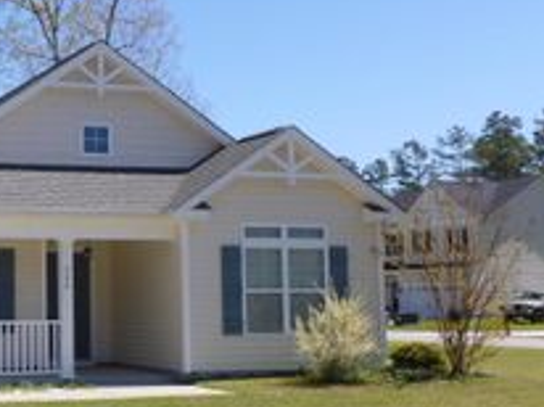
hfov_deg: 25.7
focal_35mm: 68
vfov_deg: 21.6
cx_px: -100
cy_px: 202
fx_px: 1067
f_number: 10
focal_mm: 5
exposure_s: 1/160
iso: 100
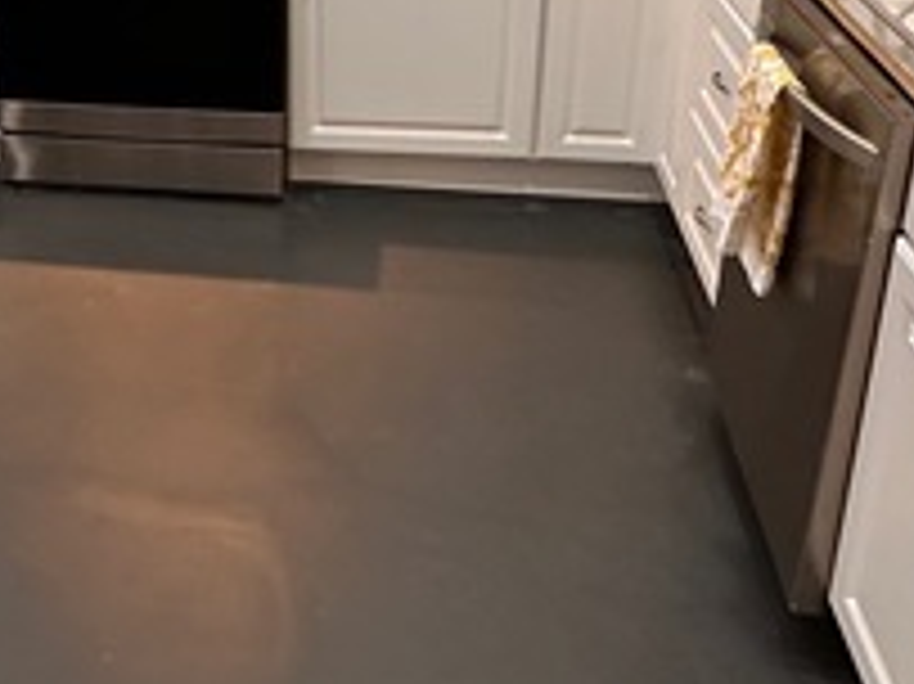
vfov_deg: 29.8
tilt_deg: -18.9
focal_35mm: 46
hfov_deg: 39.6
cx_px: 178
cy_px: 32
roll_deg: +2.1
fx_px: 1214
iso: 320
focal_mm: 2.22
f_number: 2.2
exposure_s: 1/60
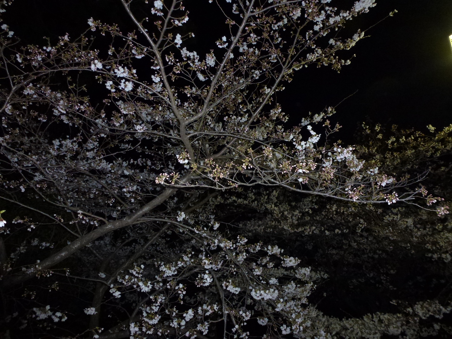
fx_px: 313
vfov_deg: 56.8
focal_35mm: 24
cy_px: 170
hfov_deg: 71.6
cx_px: 226
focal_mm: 4.3
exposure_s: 1/60
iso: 400
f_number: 3.3
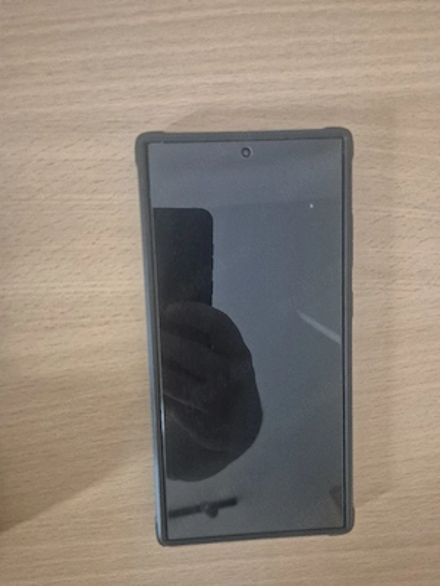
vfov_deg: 73.9
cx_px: 220
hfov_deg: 58.9
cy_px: 293
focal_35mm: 23
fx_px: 390
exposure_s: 1/100
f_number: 1.8
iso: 1600
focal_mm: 5.4
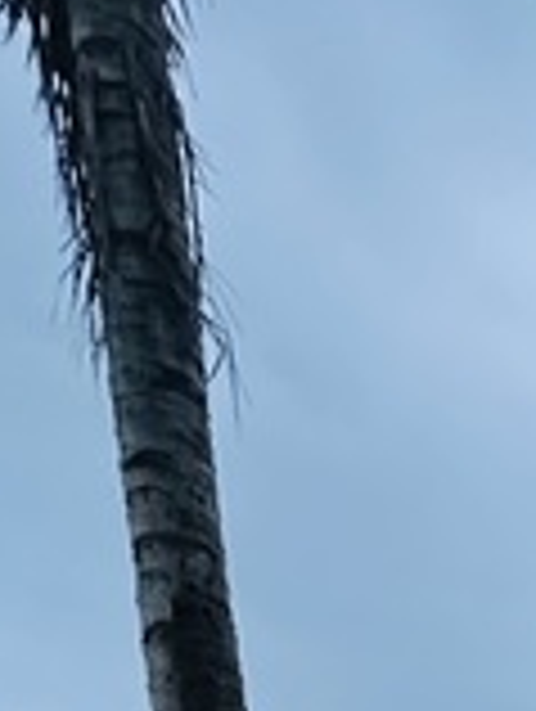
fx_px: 1091
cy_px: 1251
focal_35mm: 53
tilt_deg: -8.8
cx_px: 892
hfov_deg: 21.2
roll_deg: -1.0
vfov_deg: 22.6
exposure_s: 1/60
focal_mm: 2.22
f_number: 2.2
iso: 640
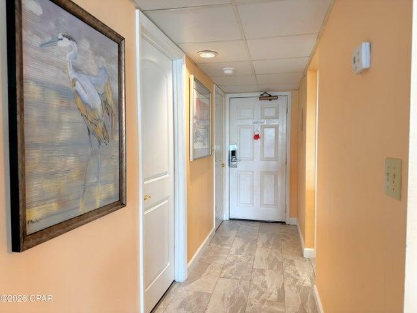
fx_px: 289
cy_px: 156
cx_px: 208
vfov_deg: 56.8
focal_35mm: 24
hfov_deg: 71.6
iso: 160
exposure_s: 1/60
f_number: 1.78
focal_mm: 6.76
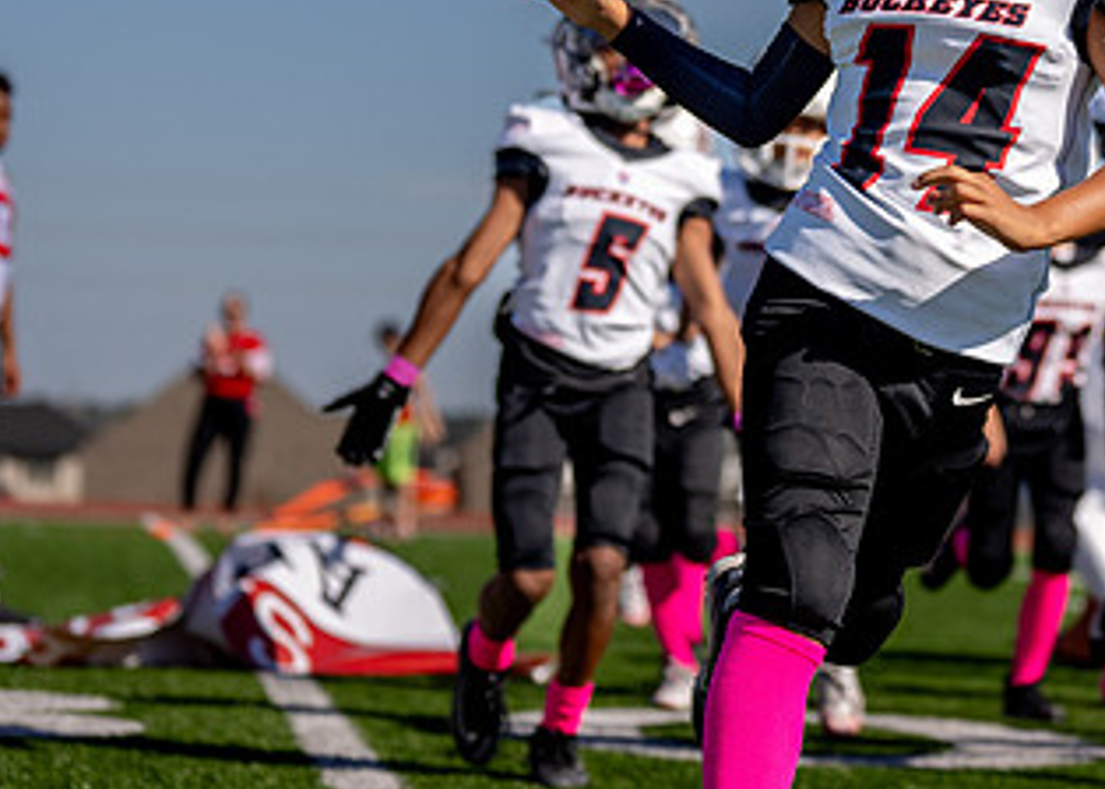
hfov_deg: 13.3
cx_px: 692
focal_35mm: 151
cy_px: 166
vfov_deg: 9.5
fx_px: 4737
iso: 200
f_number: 2.8
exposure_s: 1/5000
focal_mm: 70
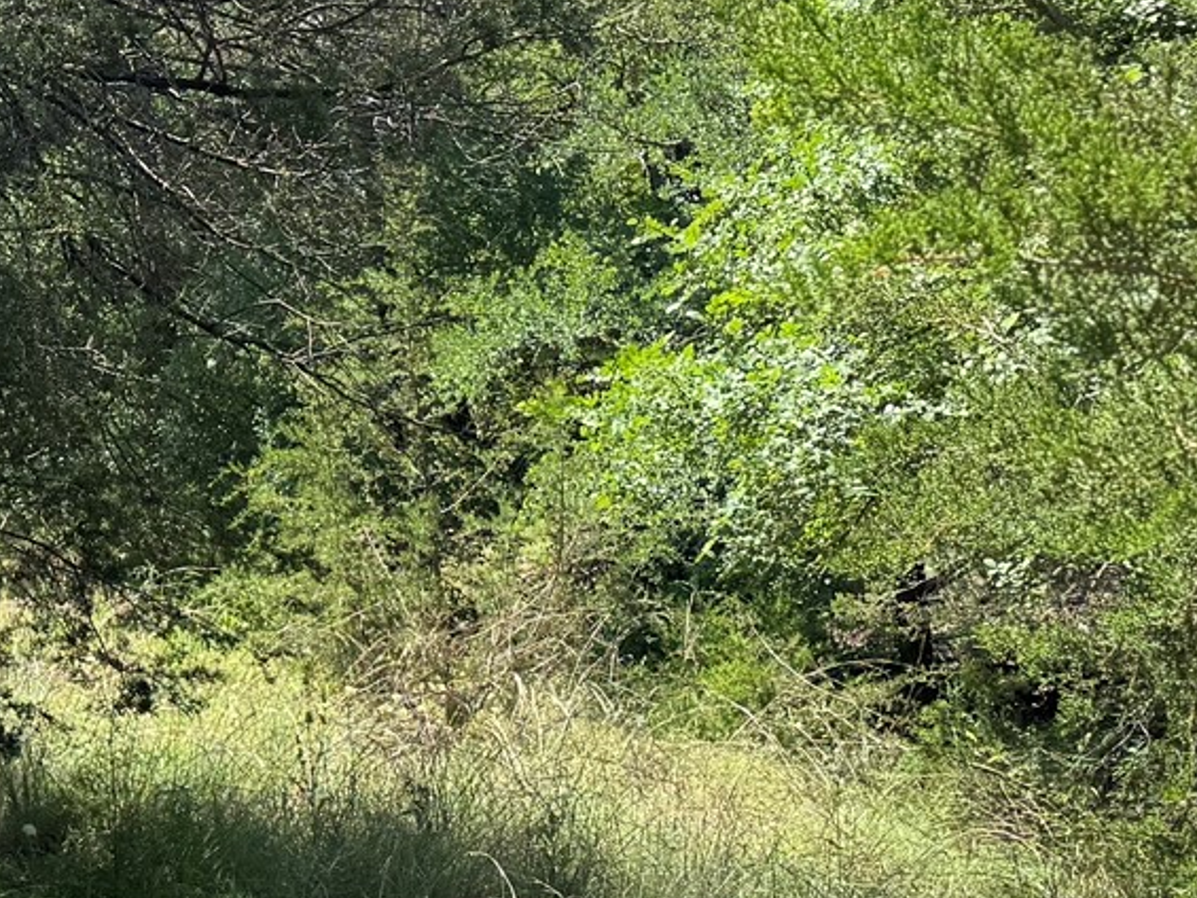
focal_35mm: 87
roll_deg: -0.3
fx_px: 3009
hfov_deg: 21.6
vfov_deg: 16.9
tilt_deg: +3.1
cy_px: 244
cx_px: -23
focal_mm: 6.76
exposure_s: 1/1042
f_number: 1.78
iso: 80
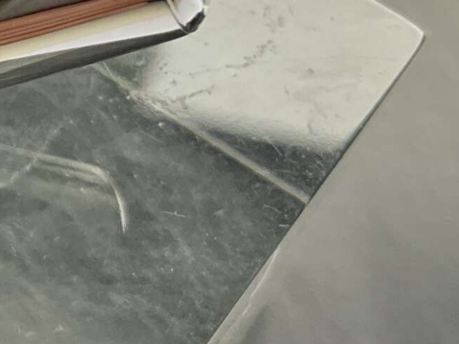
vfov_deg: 12.9
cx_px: -176
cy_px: 61
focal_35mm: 114
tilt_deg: -60.9
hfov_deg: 16.1
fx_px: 1511
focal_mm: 3
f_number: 1.8
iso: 25
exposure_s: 1/122
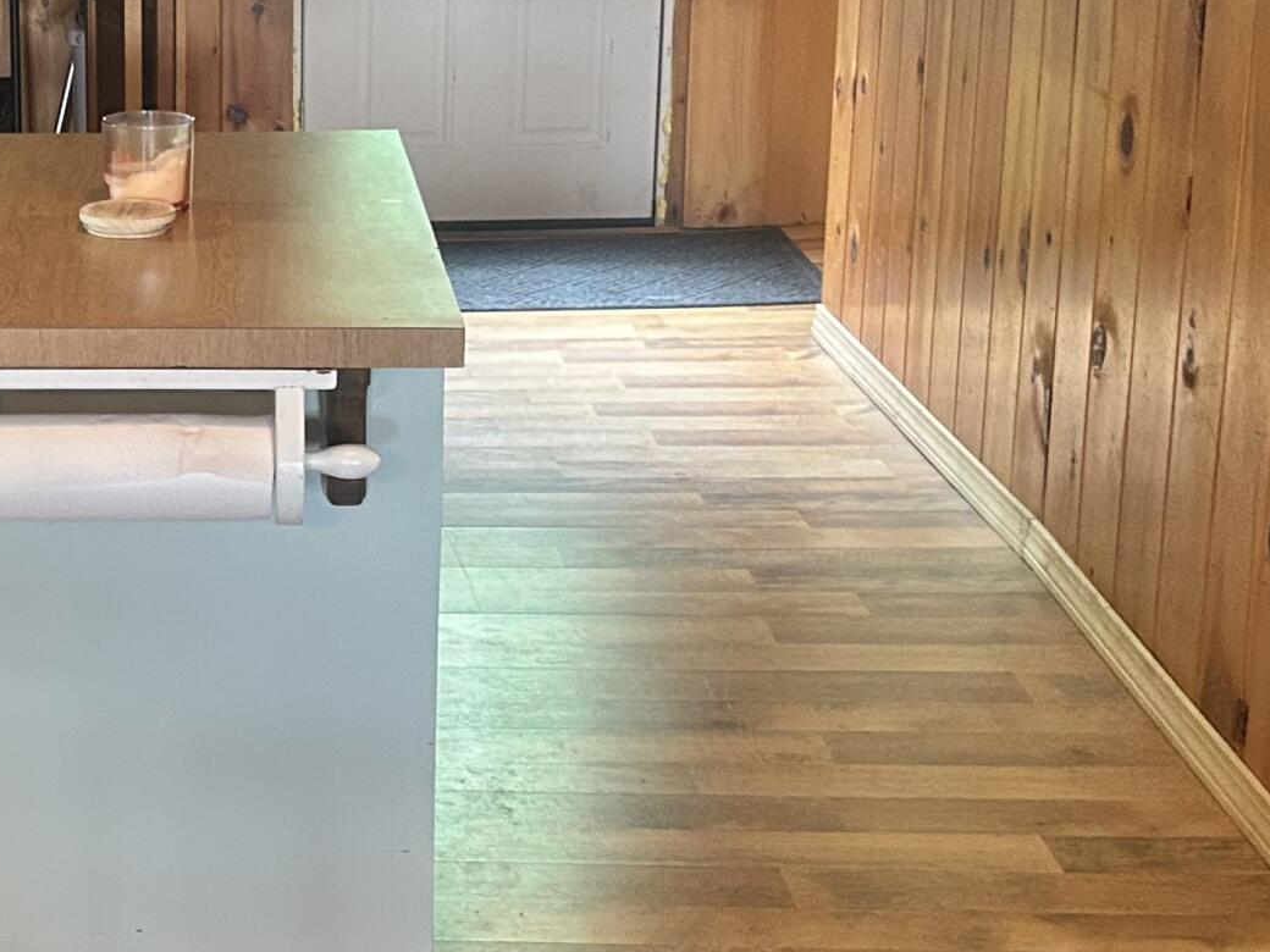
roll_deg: +1.5
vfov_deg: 19.6
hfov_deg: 24.8
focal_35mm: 75
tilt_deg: -15.6
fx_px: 2752
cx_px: 15
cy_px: 372
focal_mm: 5.7
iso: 320
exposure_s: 1/60
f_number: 1.5
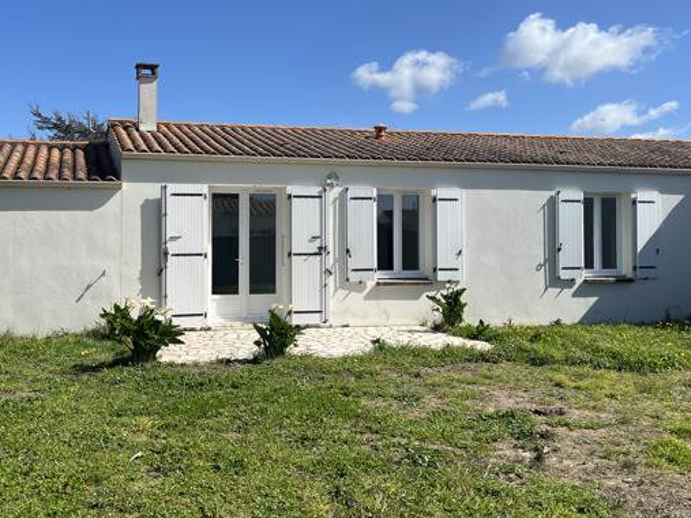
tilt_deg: +2.1
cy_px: 225
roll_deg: -0.4
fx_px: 818
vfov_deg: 35.1
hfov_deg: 45.6
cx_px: 286
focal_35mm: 41
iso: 50
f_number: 1.6
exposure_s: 1/5076
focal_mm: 5.1
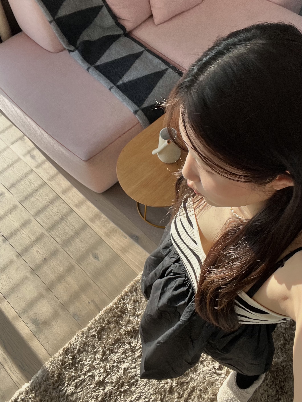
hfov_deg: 46.8
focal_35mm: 30
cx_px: 151
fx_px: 349
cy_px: 201
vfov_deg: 60.0
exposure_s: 1/121
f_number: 2.2
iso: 32
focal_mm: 2.71
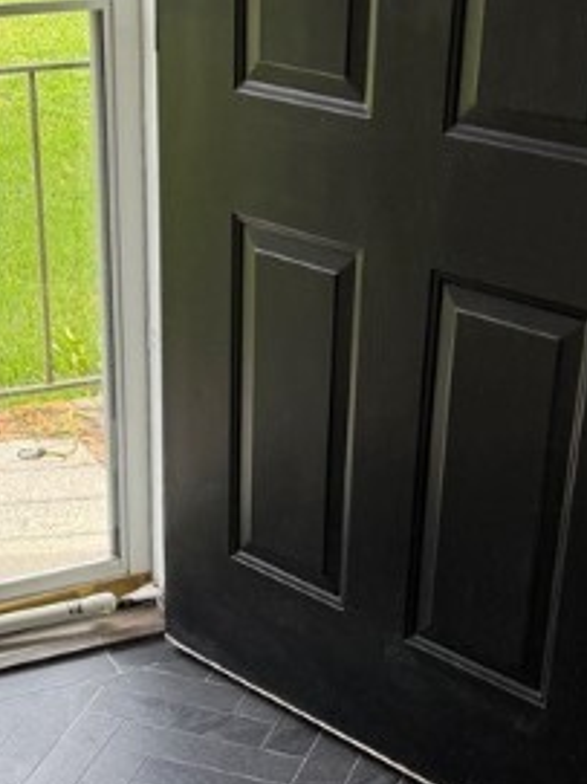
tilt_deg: -29.2
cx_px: 182
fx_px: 1539
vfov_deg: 28.2
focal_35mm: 68
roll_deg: -0.7
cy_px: 570
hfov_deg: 21.5
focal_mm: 6.76
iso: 100
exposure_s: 1/580
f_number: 1.78
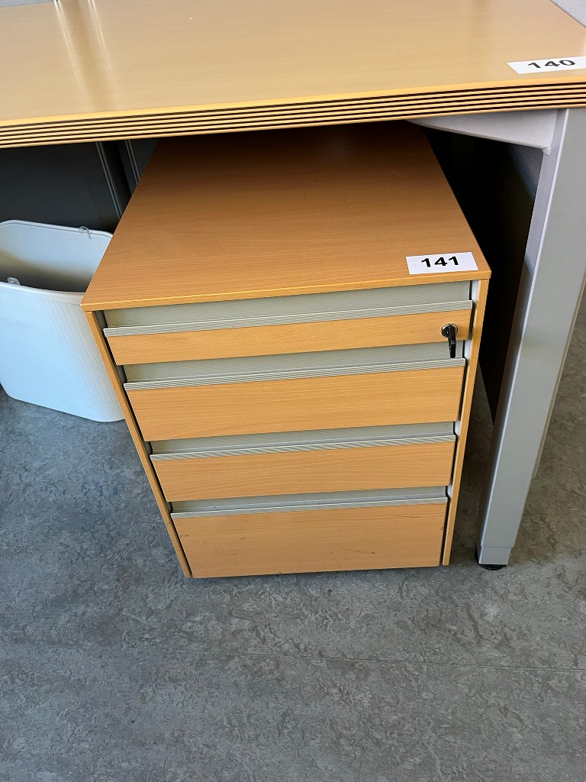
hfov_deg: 53.1
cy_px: 391
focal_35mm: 26
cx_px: 293
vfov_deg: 67.3
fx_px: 587
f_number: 1.6
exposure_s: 1/50
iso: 200
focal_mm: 5.1
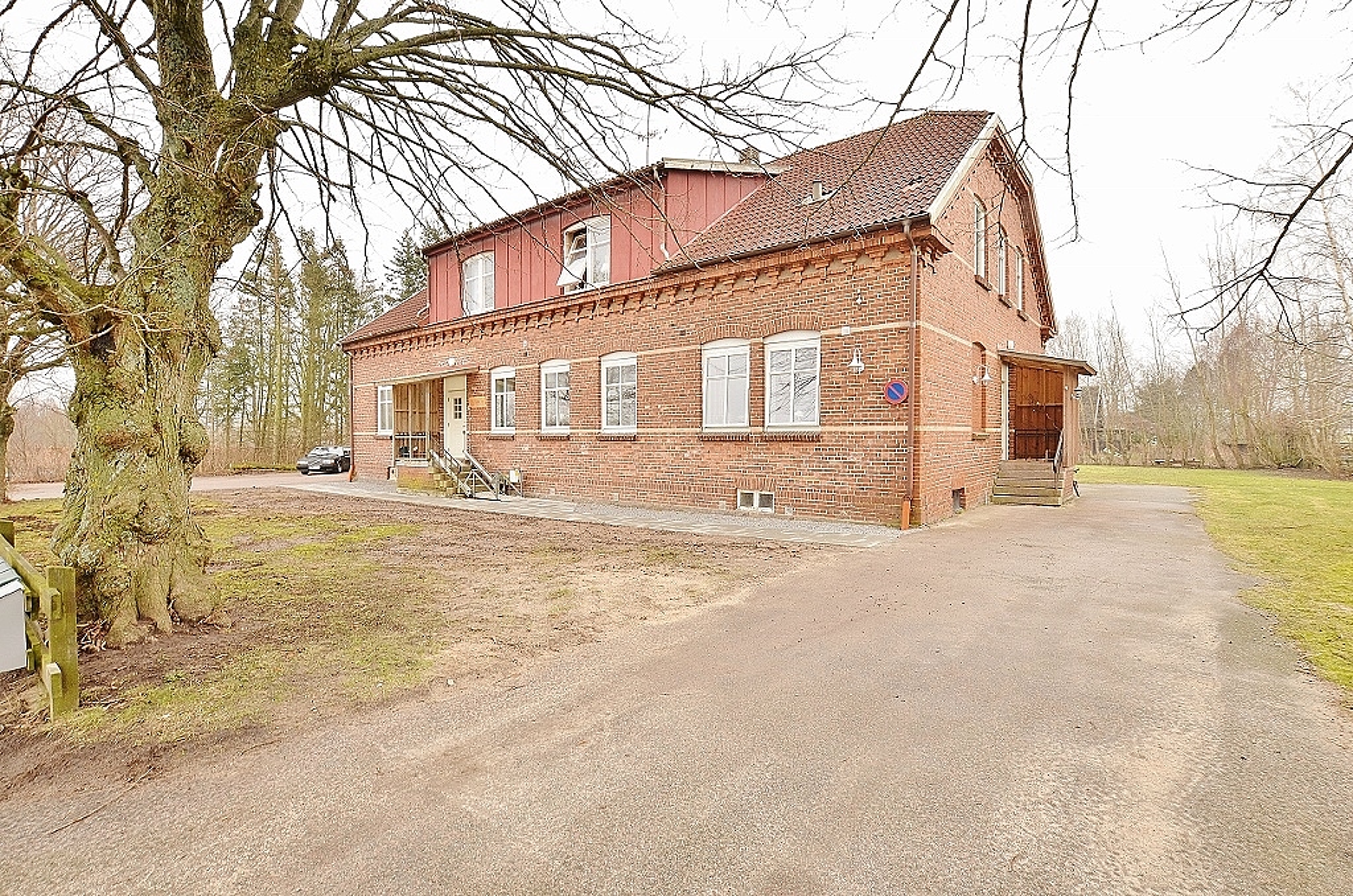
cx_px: 676
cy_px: 448
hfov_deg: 95.1
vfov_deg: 71.8
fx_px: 619
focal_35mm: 16
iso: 200
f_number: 11
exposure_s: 1/15
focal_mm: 11
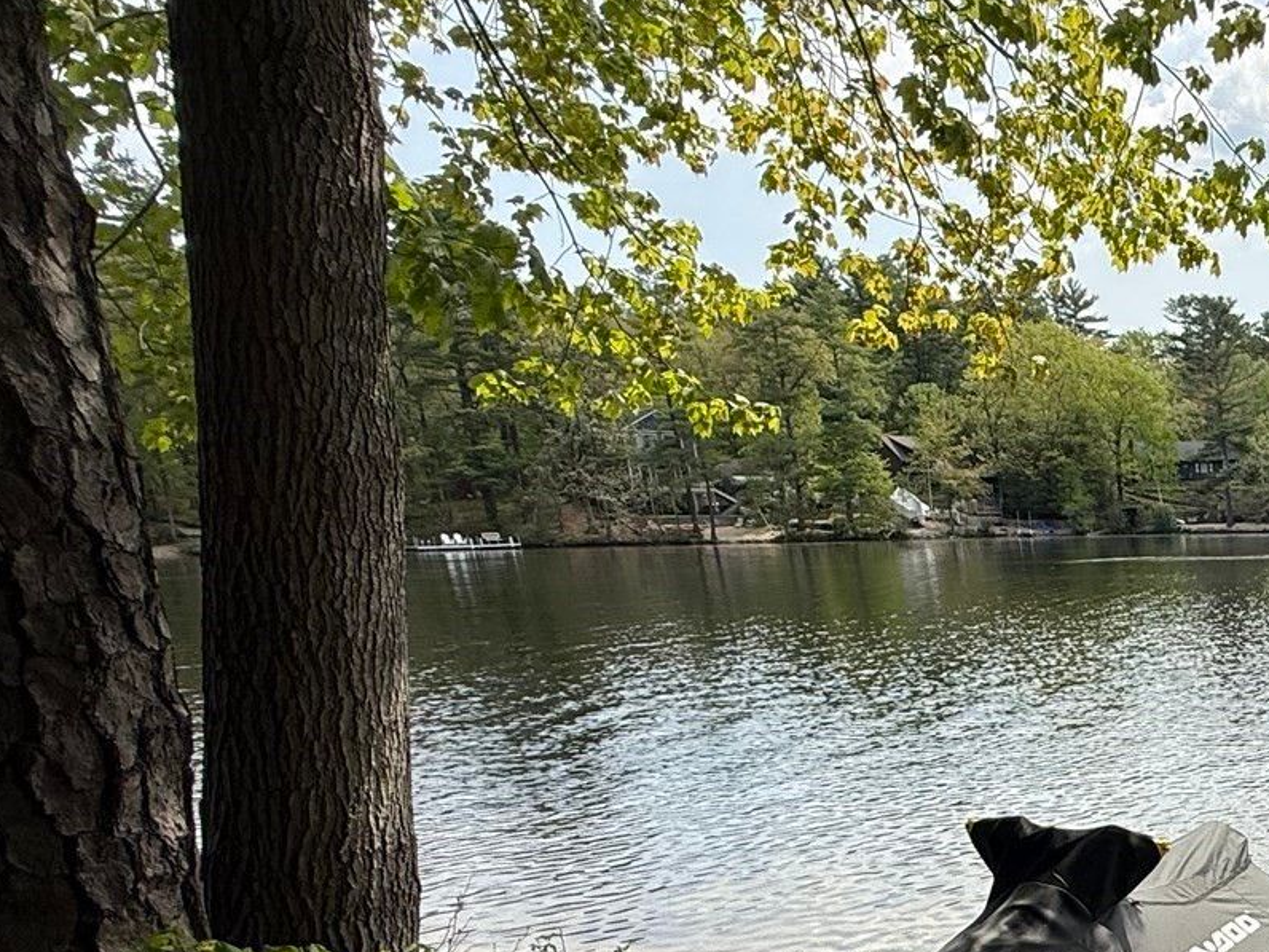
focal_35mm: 36
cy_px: 861
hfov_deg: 38.2
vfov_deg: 37.1
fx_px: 1320
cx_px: 1521
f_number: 2.2
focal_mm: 2.22
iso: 50
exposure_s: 1/1285
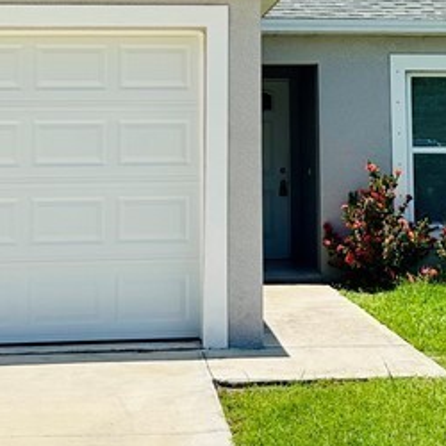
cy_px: -4
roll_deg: +0.3
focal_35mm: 87
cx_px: 253
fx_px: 1268
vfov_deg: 19.4
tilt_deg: +7.4
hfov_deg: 19.9
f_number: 1.78
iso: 80
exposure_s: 1/6211
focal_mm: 6.86
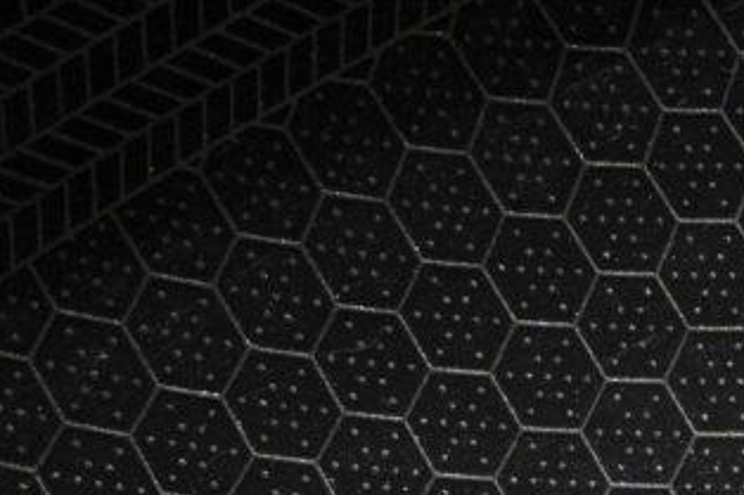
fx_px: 2768
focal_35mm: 134
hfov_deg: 14.0
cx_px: 1224
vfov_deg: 9.9
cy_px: 714
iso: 5000
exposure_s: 1/100
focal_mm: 33
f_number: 10
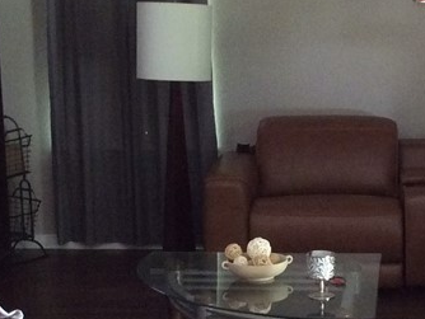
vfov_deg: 15.1
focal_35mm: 98
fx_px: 1204
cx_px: 332
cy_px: 215
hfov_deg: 19.8
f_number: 2.4
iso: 200
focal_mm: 3.3
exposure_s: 1/24
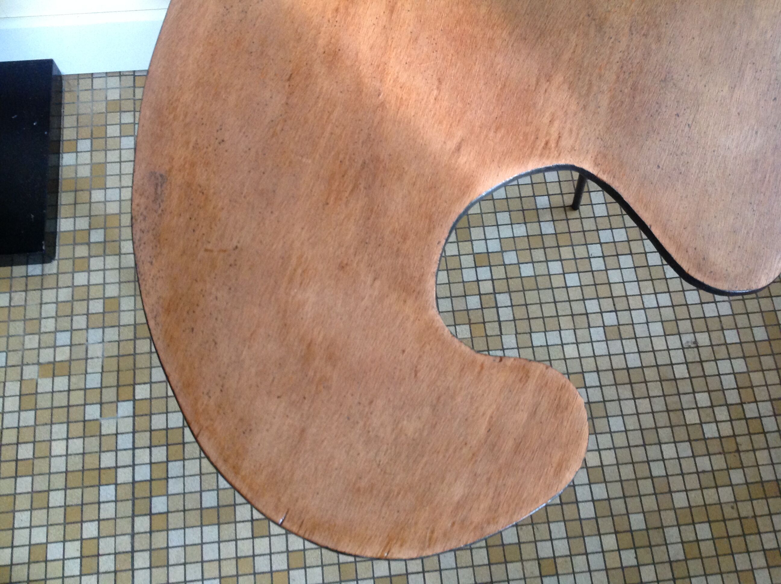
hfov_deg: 52.7
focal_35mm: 35
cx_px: 390
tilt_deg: -71.5
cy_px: 292
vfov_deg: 40.6
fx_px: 788
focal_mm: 4.28
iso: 250
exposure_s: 1/15
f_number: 2.4
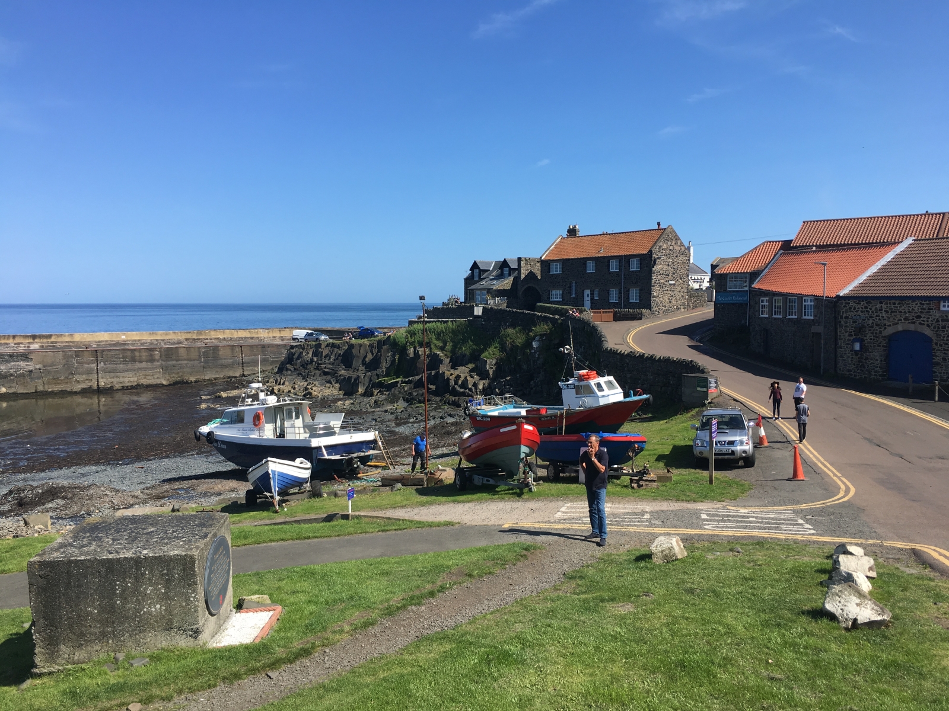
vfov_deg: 48.2
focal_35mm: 29
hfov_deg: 61.7
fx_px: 795
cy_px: 356
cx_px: 474
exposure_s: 1/1374
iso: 25
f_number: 2.2
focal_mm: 4.15
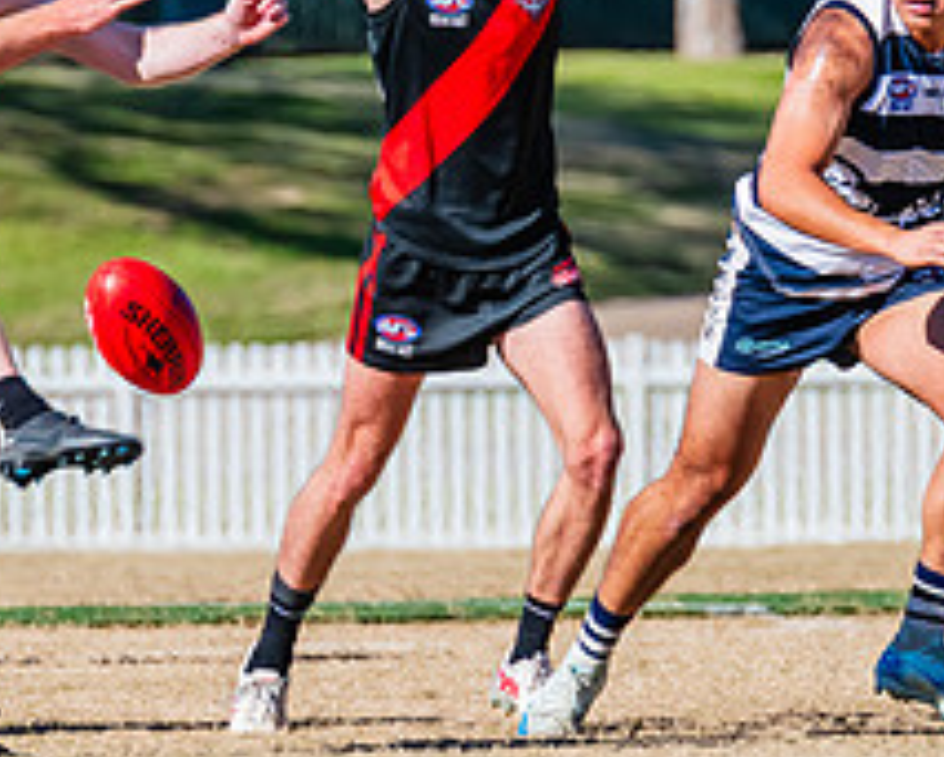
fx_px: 38217
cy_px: 91
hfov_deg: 1.4
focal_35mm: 1366
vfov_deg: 1.1
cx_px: 406
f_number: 8
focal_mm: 420
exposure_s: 1/1600
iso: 640
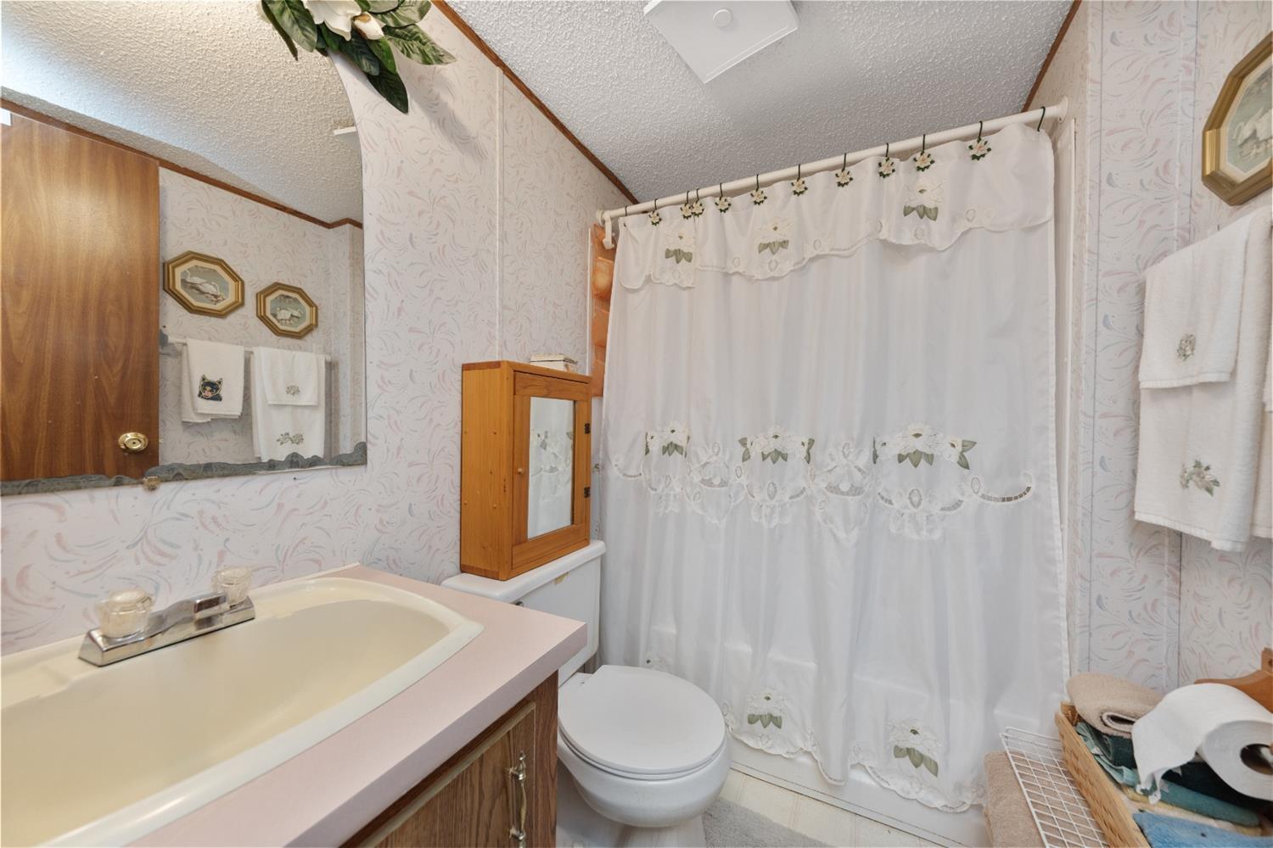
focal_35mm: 12
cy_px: 424
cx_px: 636
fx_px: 424
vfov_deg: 90.0
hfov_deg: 112.6
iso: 500
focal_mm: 12
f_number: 5.6
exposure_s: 1/13
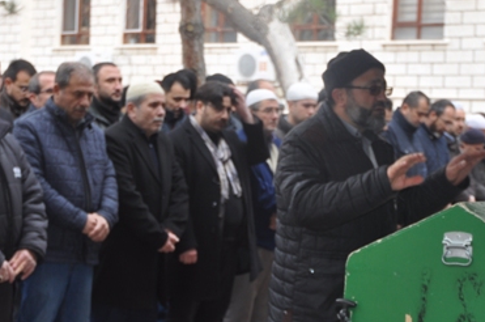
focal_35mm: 88
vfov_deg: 15.5
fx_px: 1184
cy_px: 194
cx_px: 238
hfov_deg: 23.2
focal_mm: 34
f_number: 4.2
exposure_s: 1/200
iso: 200
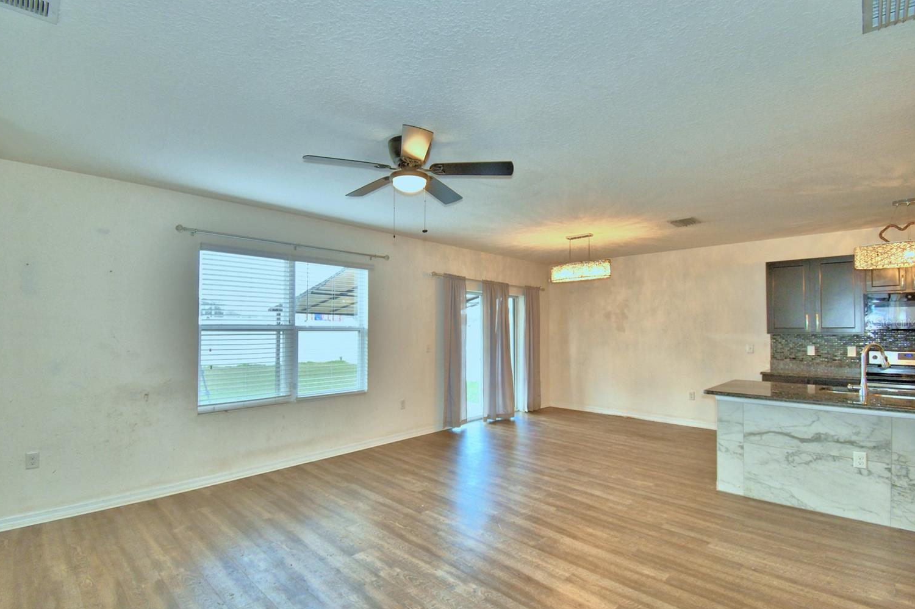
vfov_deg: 73.6
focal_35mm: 16
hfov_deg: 96.7
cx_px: 442
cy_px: 322
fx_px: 407
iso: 200
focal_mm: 10
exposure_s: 1/60
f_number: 4.5
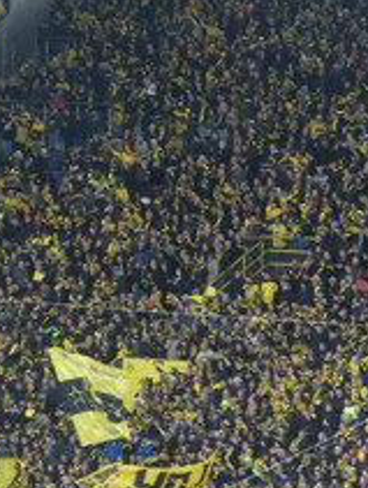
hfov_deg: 4.3
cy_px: 532
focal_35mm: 348
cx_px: 562
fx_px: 4918
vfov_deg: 5.7
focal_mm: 20.6
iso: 400
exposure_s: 1/80
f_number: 5.1
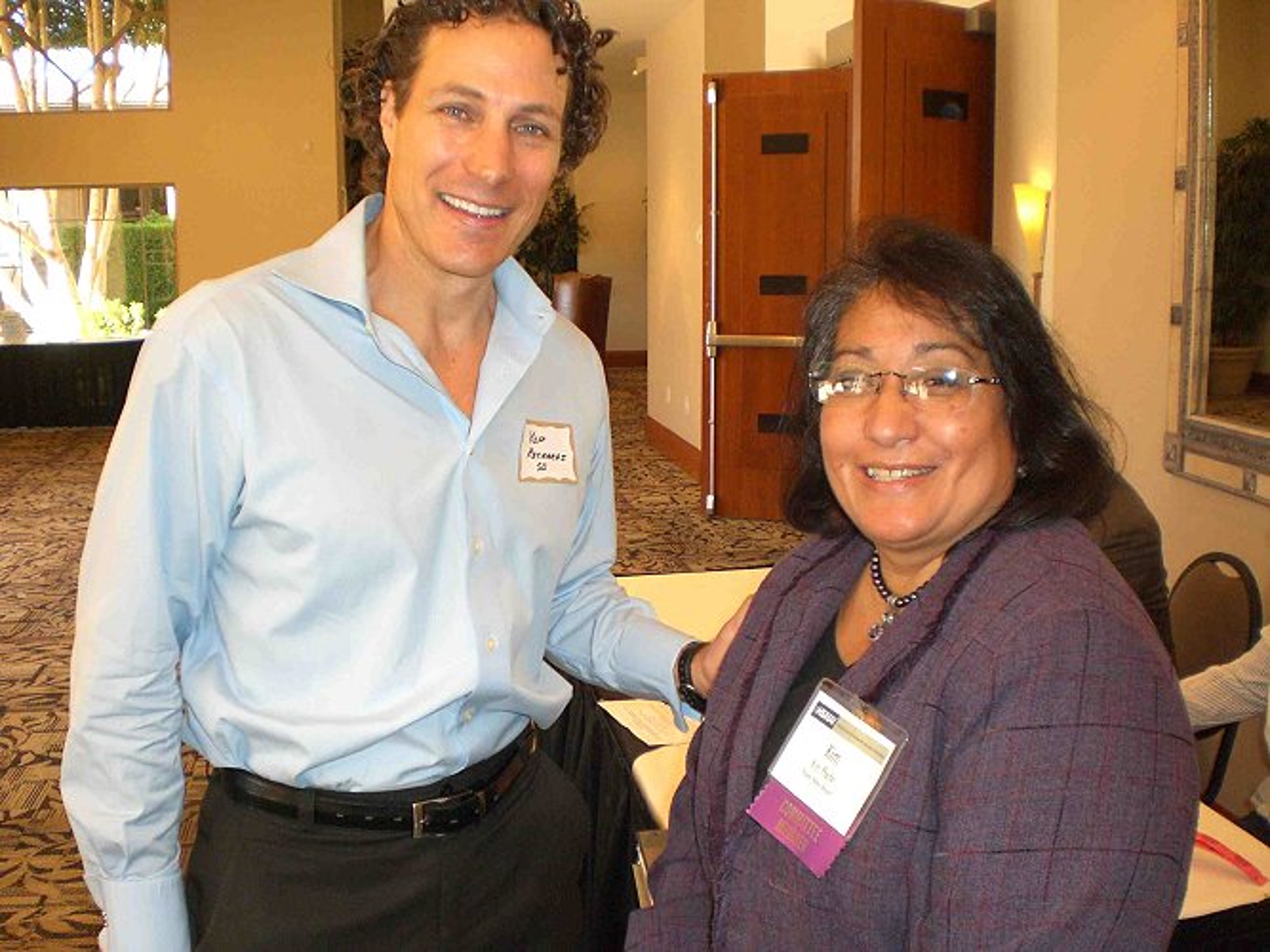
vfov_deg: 37.7
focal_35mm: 38
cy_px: 476
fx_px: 1394
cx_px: 635
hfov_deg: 49.0
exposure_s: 1/60
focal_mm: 6.3
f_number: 3.1
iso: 200
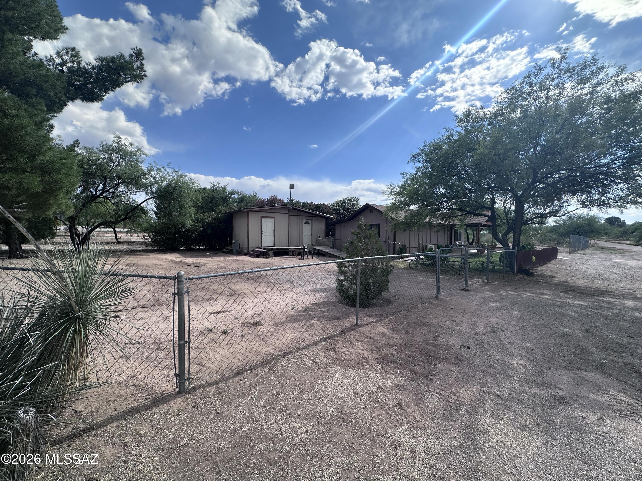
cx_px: 321
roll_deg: -0.7
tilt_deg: -0.4
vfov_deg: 85.7
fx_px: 260
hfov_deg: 102.1
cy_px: 240
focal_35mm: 14
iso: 50
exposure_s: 1/2304
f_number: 2.2
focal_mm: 2.22
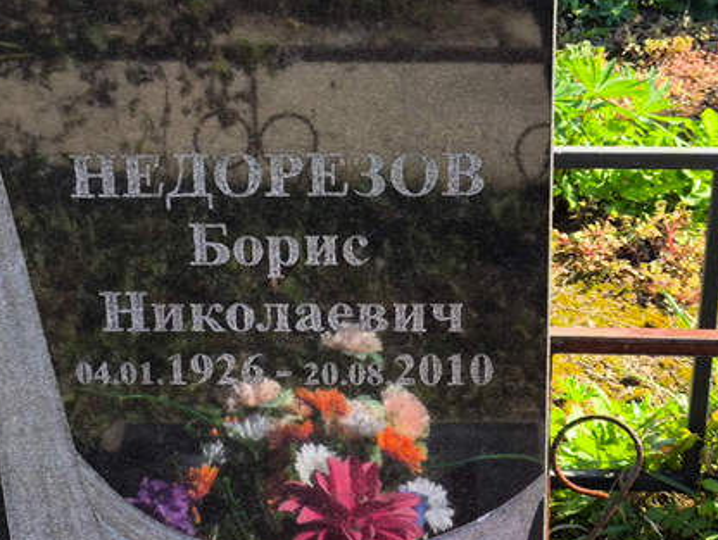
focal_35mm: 96
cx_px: 275
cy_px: 307
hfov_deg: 20.4
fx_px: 1994
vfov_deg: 15.4
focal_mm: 4.71
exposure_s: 1/421
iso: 50
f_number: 1.7
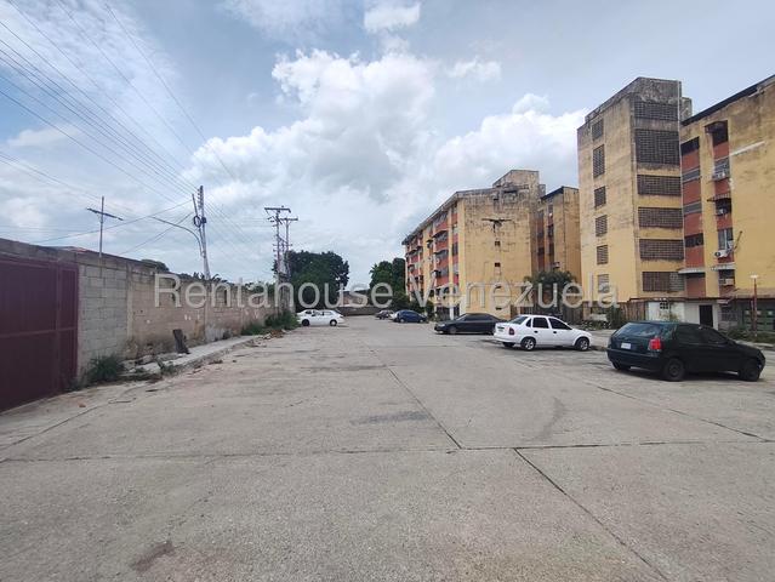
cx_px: 388
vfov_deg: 81.8
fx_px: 336
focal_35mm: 15
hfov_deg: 98.1
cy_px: 291
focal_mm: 1.65
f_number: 2.2
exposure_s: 1/2456
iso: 50
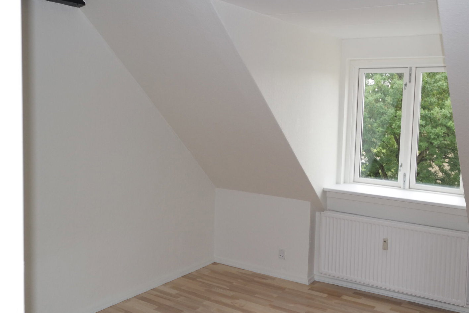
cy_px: 143
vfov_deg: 38.8
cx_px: 255
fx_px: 443
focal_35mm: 34
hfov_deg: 55.7
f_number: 5.6
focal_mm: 20
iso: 400
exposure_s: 1/40
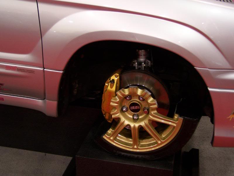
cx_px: 117
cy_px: 88
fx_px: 324
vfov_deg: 30.3
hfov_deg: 39.7
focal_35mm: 48
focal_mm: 8
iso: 140
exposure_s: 1/8
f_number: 3
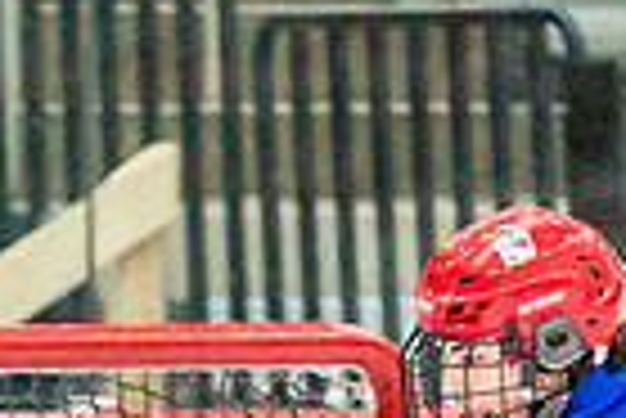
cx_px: -574
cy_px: 1126
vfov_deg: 1.1
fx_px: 22646
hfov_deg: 1.6
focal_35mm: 1301
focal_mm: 200
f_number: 2.8
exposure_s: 1/1250
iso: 3200
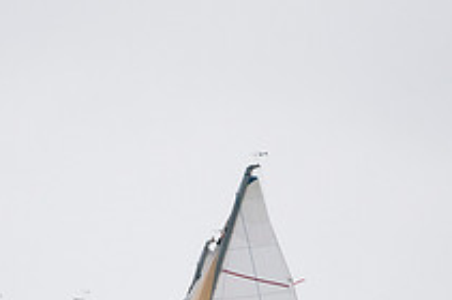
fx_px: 20697
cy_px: 393
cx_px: 171
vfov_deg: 0.8
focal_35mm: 1651
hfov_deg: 1.3
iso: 500
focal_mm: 400
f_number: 4
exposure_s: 1/1250
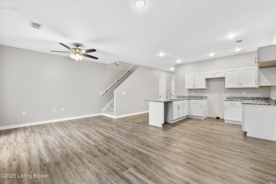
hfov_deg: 100.4
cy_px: 92
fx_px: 115
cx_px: 138
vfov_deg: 77.3
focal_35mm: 15
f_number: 9
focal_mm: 10
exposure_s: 1/2.5
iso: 400
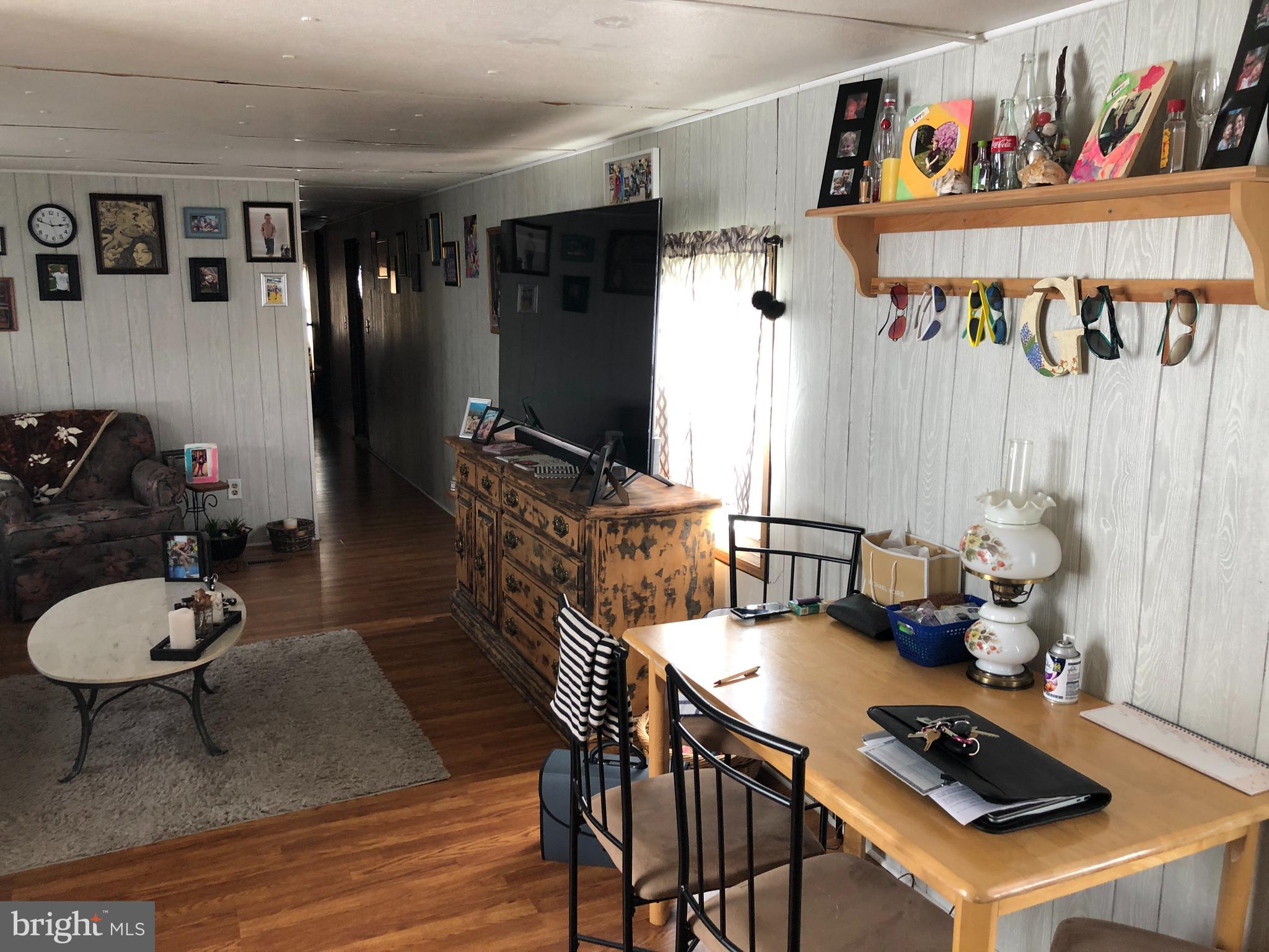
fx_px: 1026
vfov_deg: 49.7
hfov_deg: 63.4
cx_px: 634
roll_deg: -1.1
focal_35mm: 28
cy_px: 476
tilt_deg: -9.5
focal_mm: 3.99
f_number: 1.8
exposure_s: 1/24
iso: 40
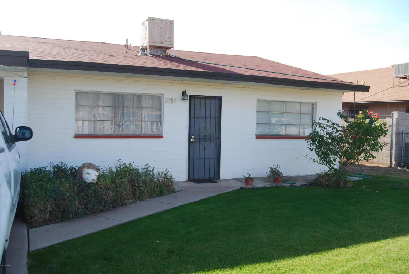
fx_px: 392
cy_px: 137
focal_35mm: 34
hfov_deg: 55.0
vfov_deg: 38.5
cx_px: 204
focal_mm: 23
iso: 100
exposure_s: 1/160
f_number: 6.3
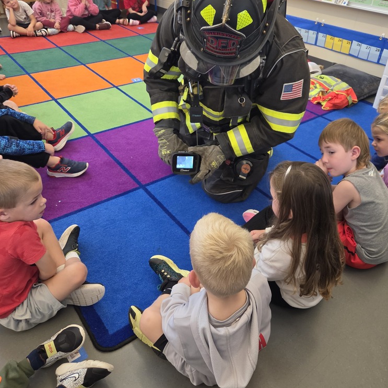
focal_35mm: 28
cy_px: 153
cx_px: 192
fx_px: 355
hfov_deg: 57.3
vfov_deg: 56.8
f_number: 1.8
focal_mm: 5.4
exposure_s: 1/120
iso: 320
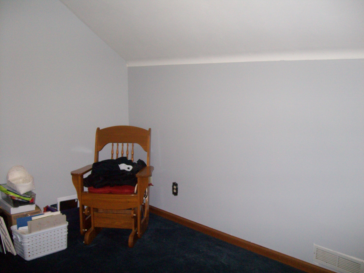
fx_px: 368
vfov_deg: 40.7
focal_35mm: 35
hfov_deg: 52.6
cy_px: 136
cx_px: 182
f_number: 2.8
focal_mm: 5.8
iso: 238
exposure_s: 1/40
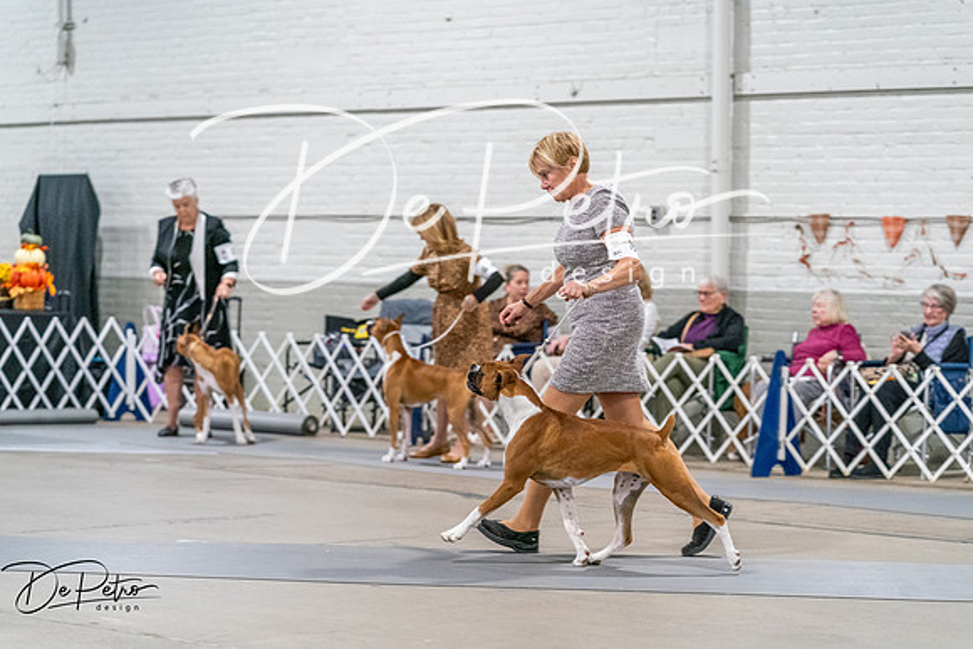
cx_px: 486
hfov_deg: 21.0
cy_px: 324
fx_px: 2622
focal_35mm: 97
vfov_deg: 14.1
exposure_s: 1/320
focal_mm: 97
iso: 6400
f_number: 3.2
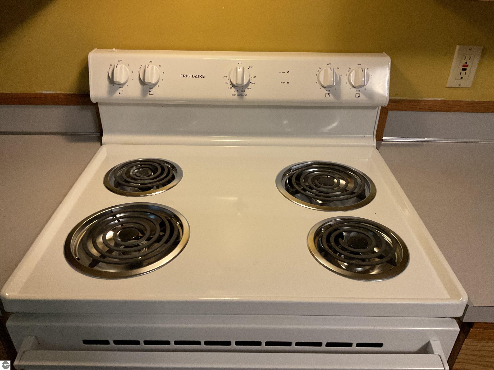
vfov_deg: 48.2
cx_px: 247
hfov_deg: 61.7
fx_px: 414
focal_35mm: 29
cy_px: 185
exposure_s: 1/50
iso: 160
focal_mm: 3
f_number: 1.8
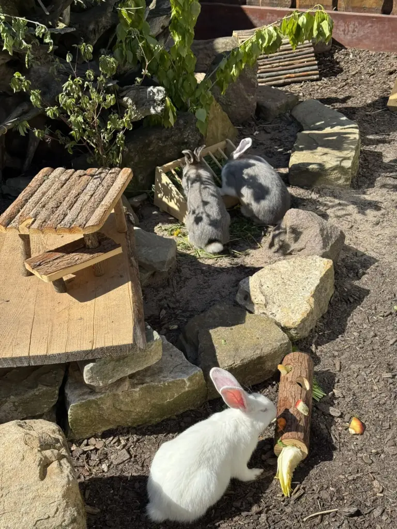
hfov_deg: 30.3
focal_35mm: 48
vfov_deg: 39.7
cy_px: 264
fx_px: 734
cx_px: 198
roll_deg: +4.9
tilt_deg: -33.2
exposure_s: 1/2611
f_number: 1.78
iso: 64
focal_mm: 6.76
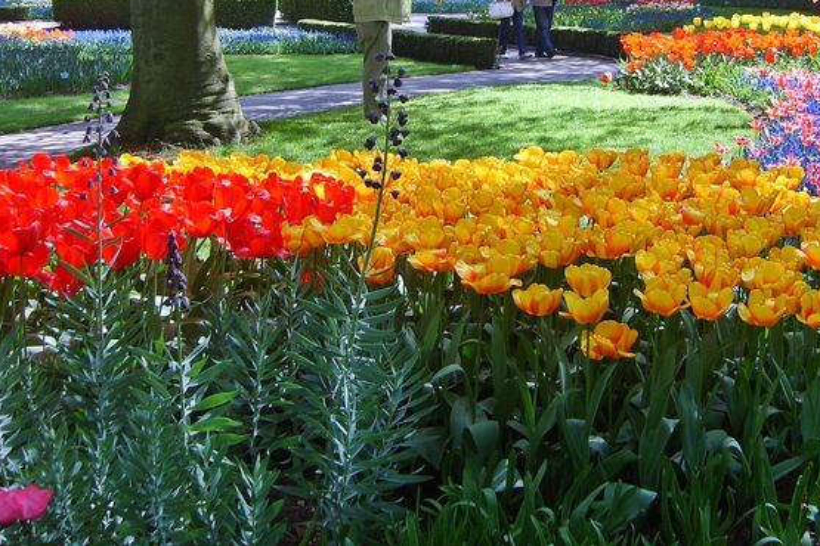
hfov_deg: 33.7
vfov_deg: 22.4
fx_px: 1344
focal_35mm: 59
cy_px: 49
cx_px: 522
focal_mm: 7.4
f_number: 2.8
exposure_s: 1/180
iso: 50
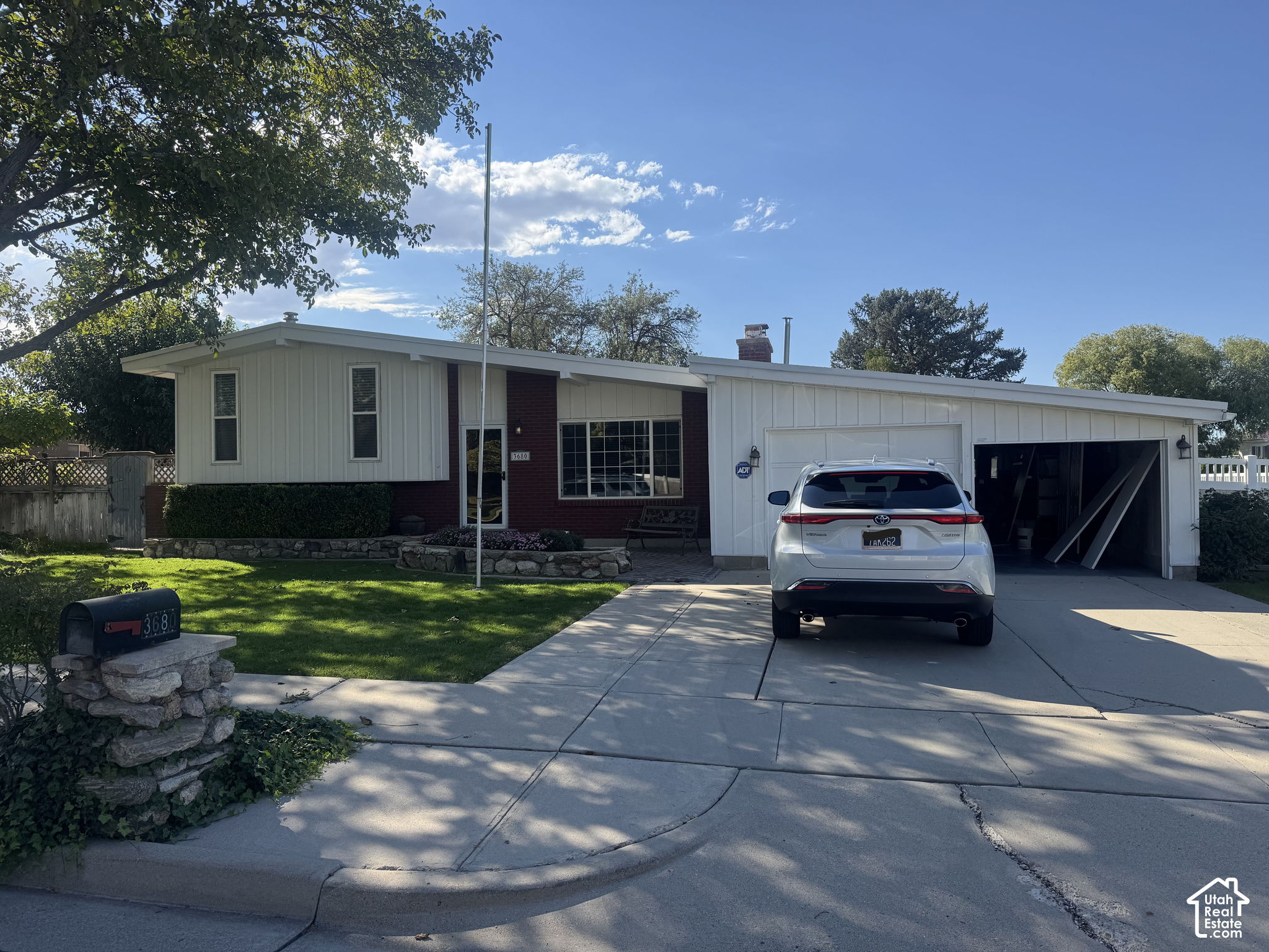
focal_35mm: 24
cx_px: 634
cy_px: 476
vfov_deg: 56.8
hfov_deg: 71.6
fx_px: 880
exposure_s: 1/3597
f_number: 1.78
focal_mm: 6.76
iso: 80
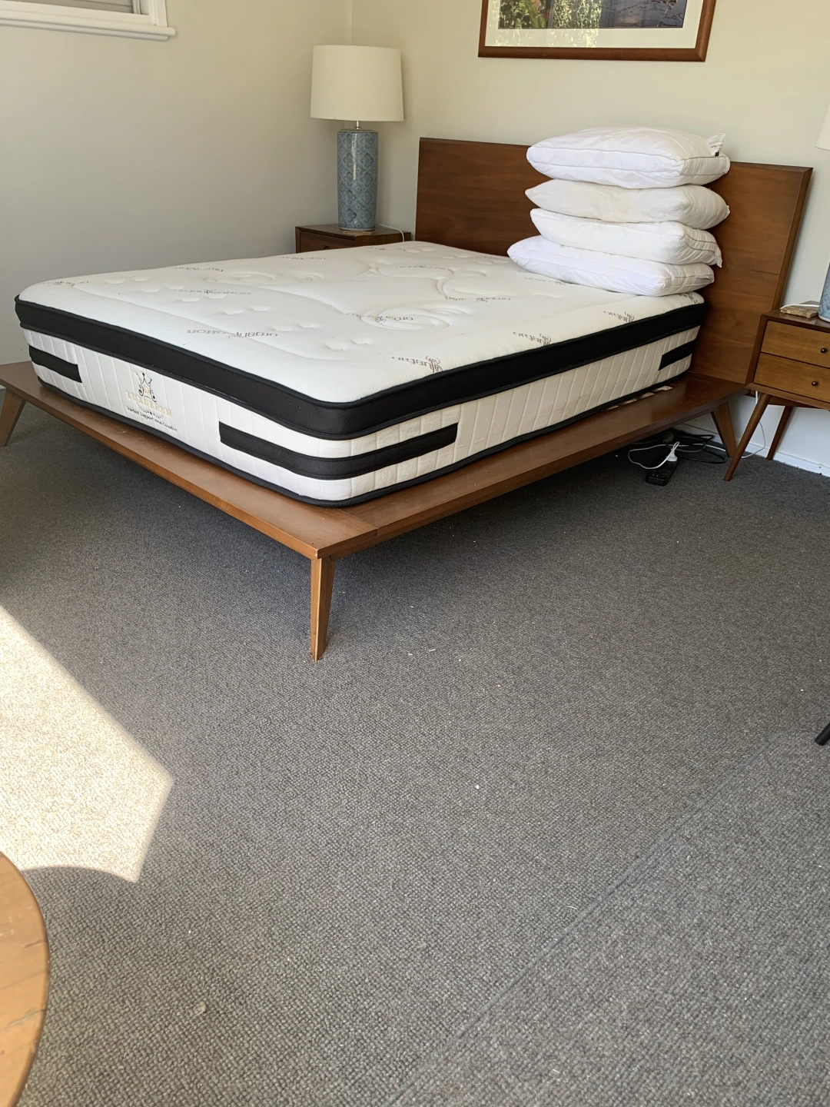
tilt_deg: -27.0
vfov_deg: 67.3
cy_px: 554
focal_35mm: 26
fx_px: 831
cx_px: 415
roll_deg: -3.3
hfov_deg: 53.1
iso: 40
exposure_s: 1/121
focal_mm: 4.25
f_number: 1.8
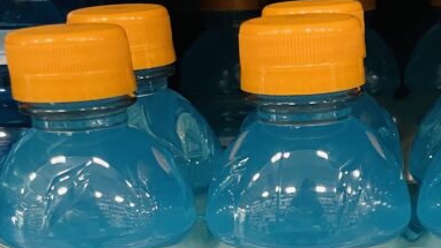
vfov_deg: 13.3
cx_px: 330
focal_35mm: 76
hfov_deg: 27.5
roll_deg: +2.6
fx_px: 889
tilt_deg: -34.1
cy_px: 520
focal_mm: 4.2
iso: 160
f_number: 1.6
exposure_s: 1/60
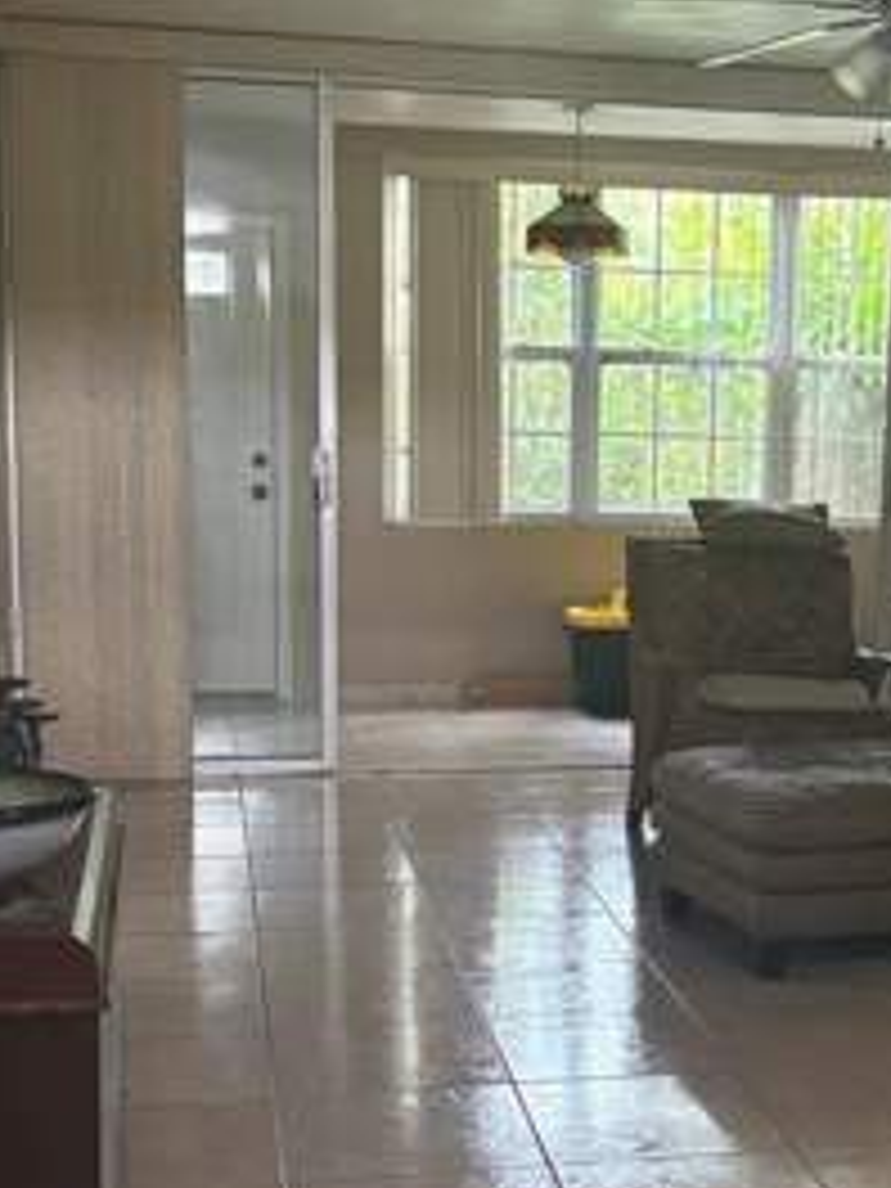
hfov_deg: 23.0
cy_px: 752
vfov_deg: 30.6
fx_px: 2162
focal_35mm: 63
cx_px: 706
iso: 400
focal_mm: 5.96
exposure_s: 1/60
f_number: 1.6
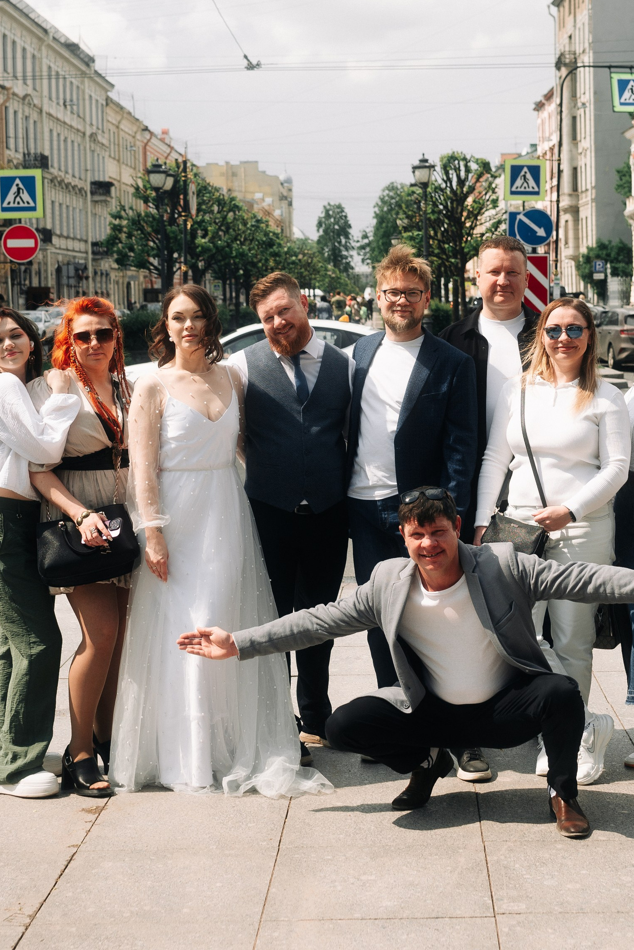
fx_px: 1664
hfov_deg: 21.5
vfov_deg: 31.7
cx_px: 382
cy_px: 356
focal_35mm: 63
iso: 160
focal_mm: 35
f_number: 3.5
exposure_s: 1/500
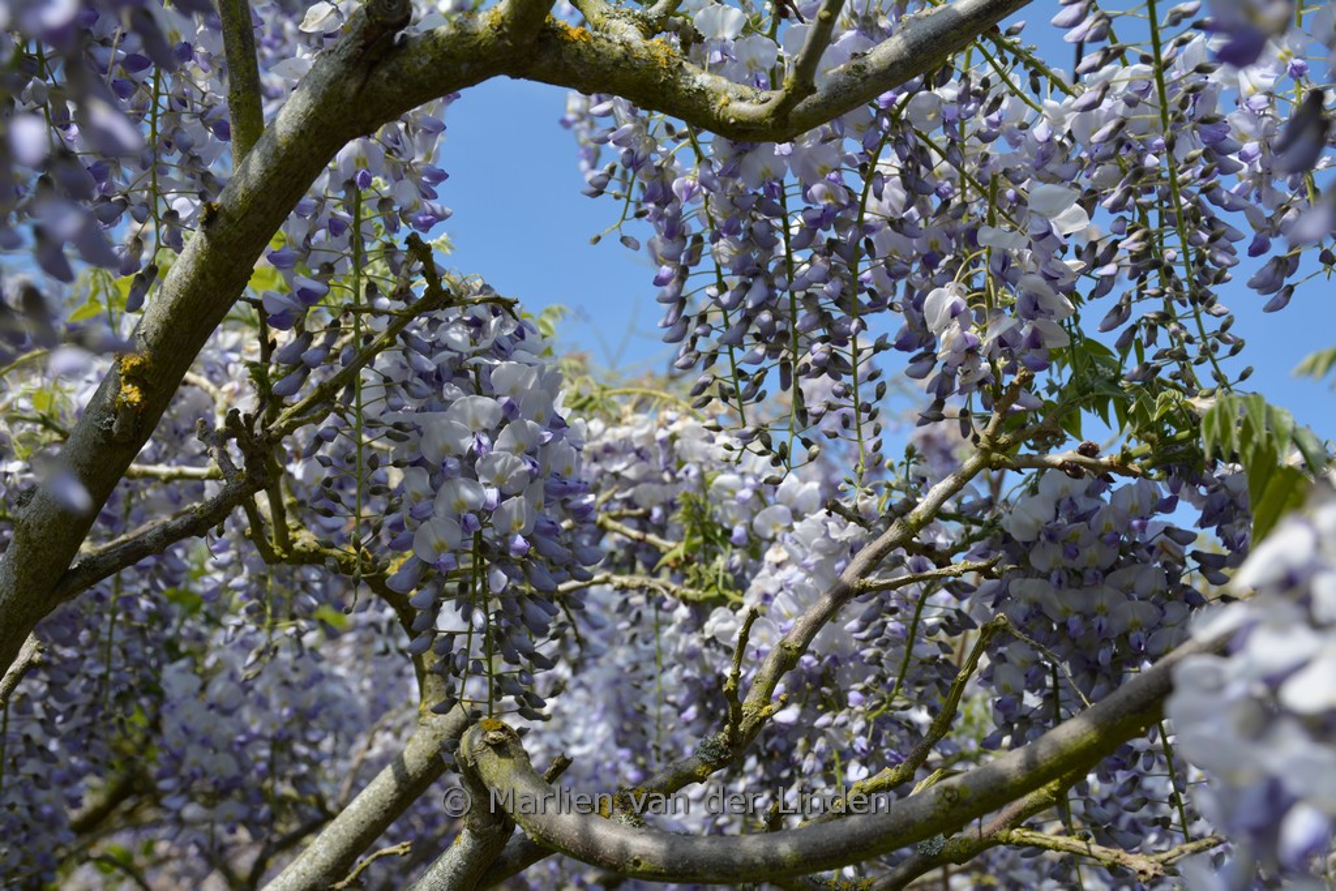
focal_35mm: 52
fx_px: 1948
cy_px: 446
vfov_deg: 25.8
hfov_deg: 37.8
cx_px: 668
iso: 110
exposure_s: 1/250
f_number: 8
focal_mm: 35
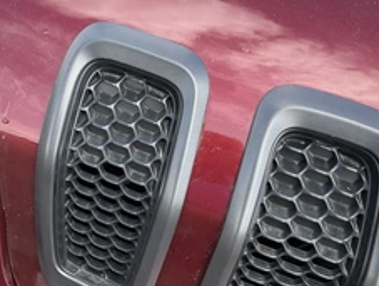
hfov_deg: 37.0
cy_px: 94
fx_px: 559
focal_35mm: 51
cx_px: 125
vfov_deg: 28.4
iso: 25
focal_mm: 3
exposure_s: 1/286
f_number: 1.8
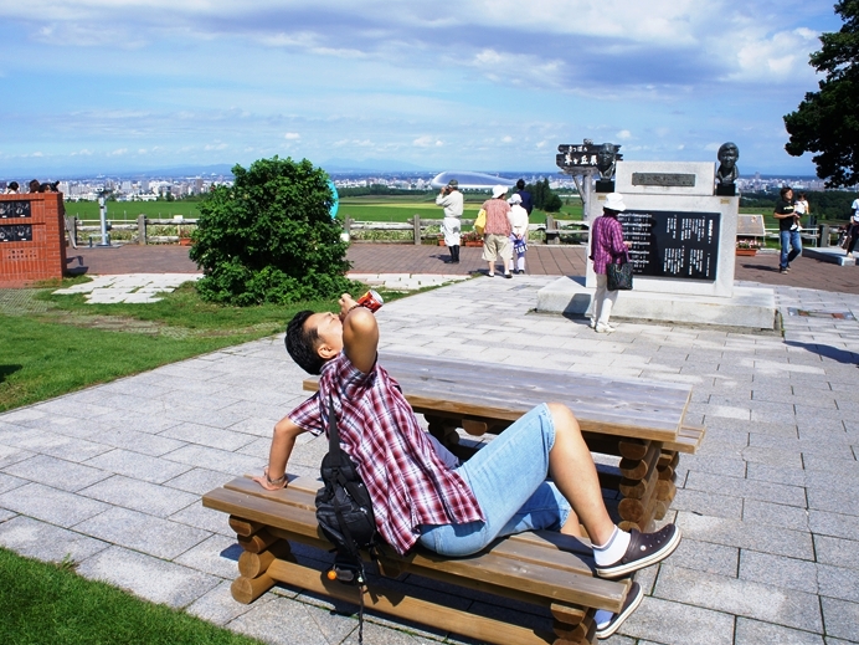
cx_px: 380
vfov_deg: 46.8
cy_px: 316
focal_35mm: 30
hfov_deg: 59.8
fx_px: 744
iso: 200
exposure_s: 1/250
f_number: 13
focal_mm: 18
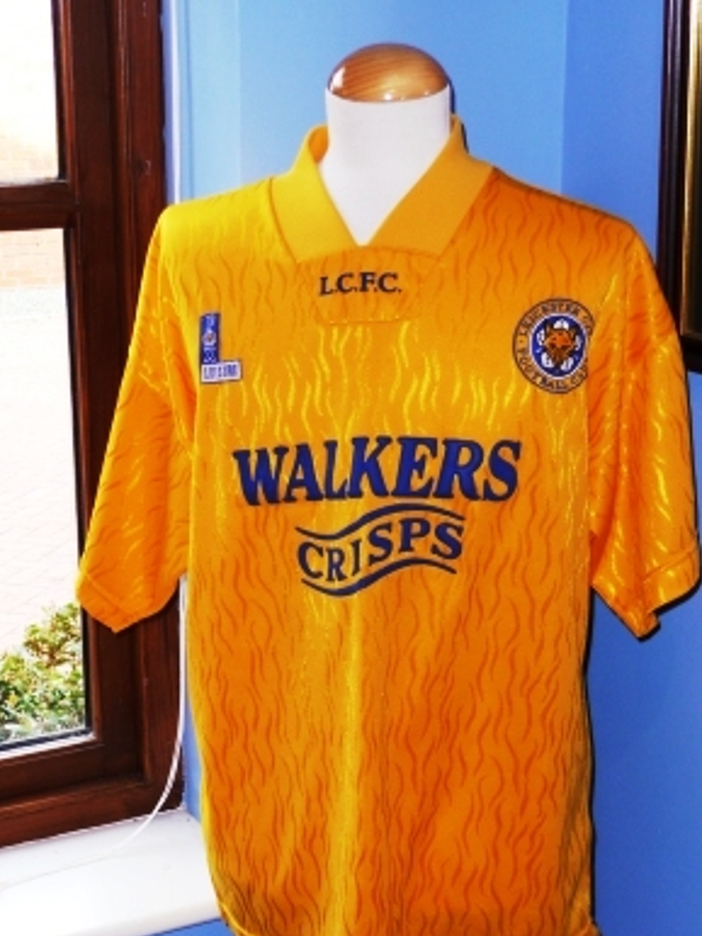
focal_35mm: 64
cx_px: 367
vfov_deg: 30.2
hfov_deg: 22.9
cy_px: 535
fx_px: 1730
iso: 100
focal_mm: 9.3
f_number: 4.3
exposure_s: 1/30
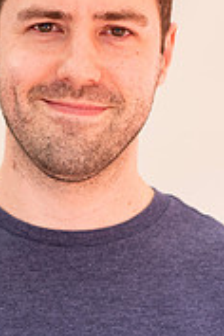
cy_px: 251
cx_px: 44
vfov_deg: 9.5
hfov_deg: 6.4
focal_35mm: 216
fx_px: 2016
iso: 200
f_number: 3.2
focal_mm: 85
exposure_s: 1/200
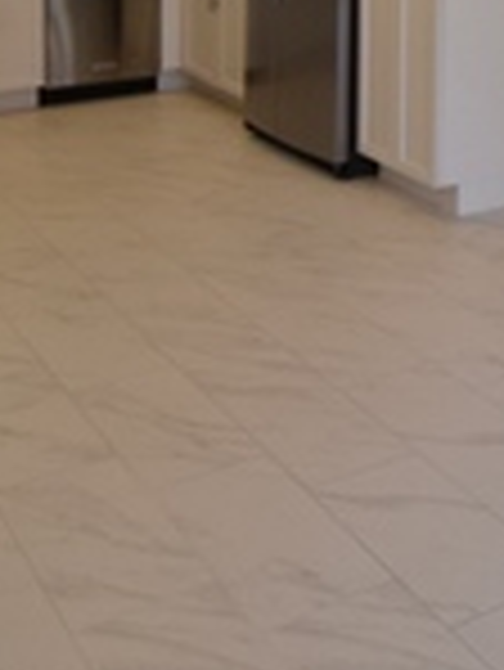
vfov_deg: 26.9
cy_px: -173
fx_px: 1202
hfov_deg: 22.8
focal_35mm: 62
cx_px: 500
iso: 640
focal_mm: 10
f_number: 5.6
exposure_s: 1/125
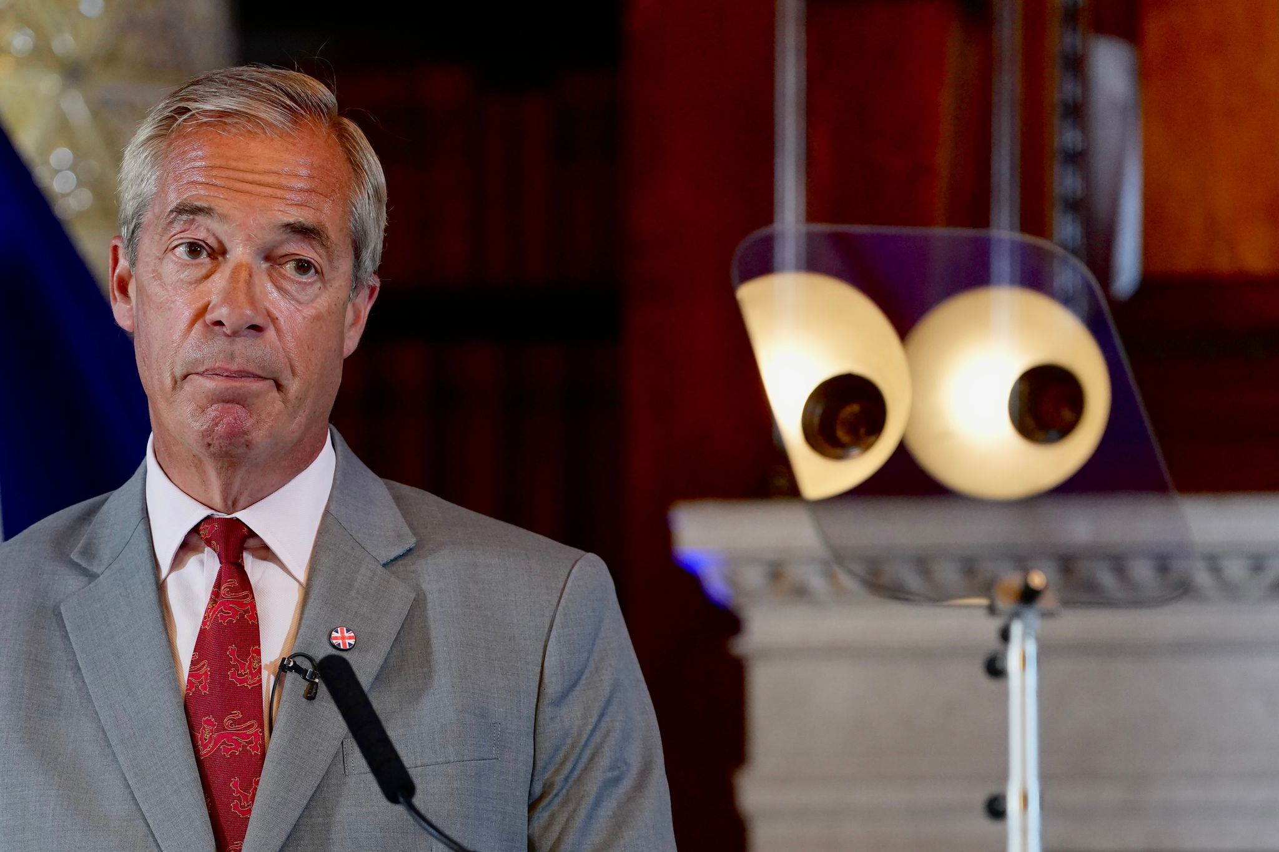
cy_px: 426
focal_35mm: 159
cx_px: 640
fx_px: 5648
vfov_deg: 8.6
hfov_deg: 12.9
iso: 1600
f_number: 2.8
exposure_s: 1/250
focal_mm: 159
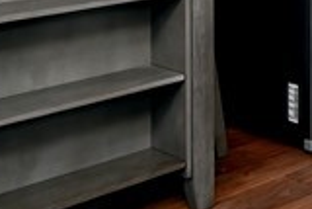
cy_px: -178
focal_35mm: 95
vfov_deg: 13.0
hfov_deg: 16.4
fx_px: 824
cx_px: 623
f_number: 7.1
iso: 400
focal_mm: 14
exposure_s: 1/125
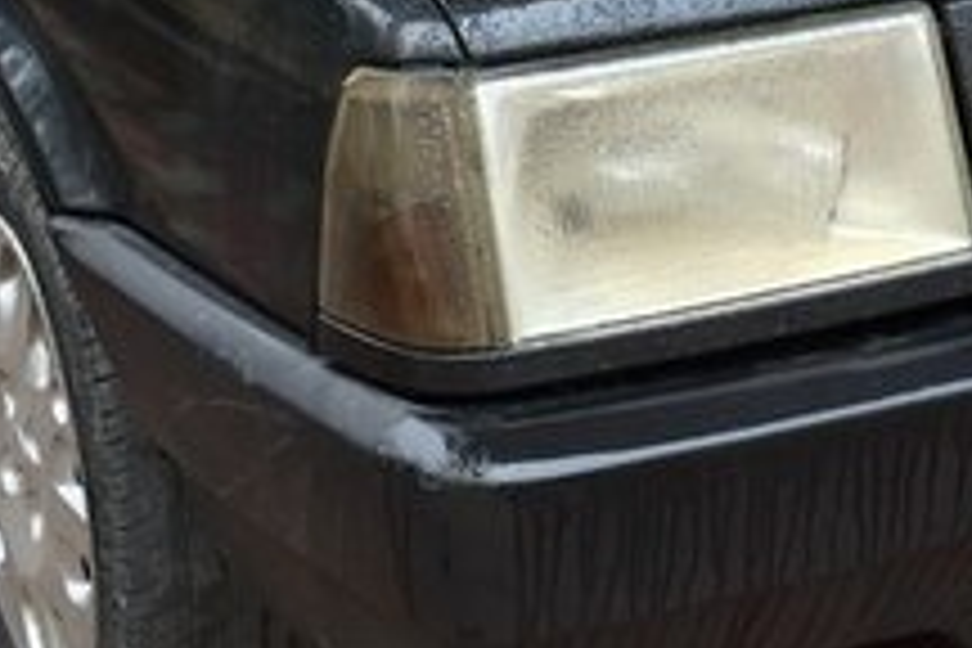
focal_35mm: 92
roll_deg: -0.3
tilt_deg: -15.2
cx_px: 639
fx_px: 2484
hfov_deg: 22.1
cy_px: -137
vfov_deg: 14.4
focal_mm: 4.15
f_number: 2.2
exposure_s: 1/50
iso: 32
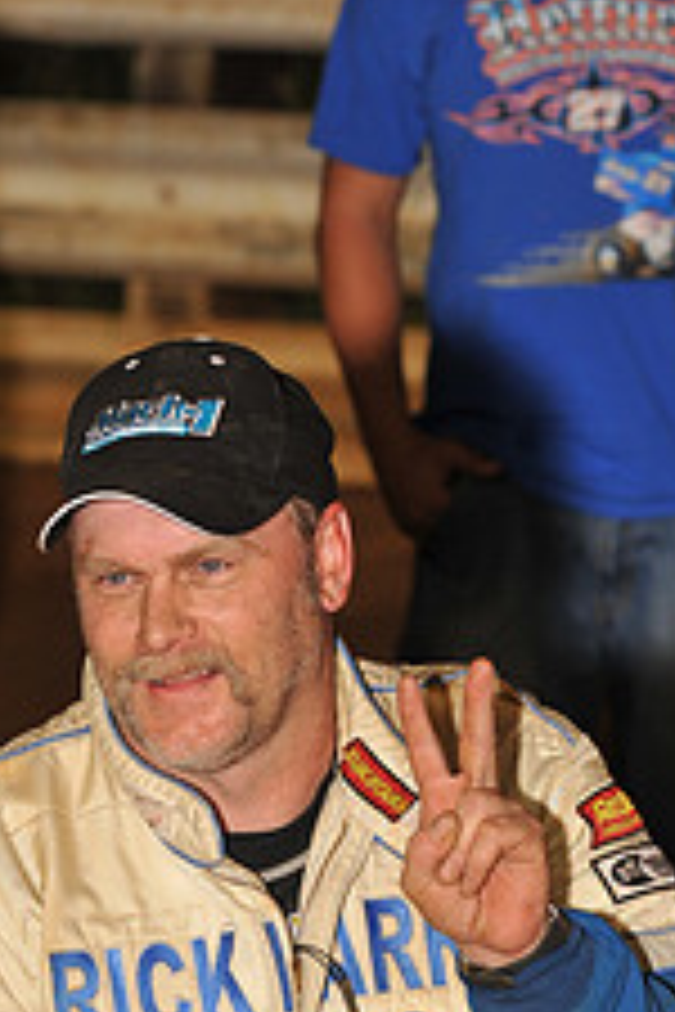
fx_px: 9056
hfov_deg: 4.3
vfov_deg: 6.4
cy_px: 1282
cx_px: 346
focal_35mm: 322
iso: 500
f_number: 6.3
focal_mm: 125
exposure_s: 1/250
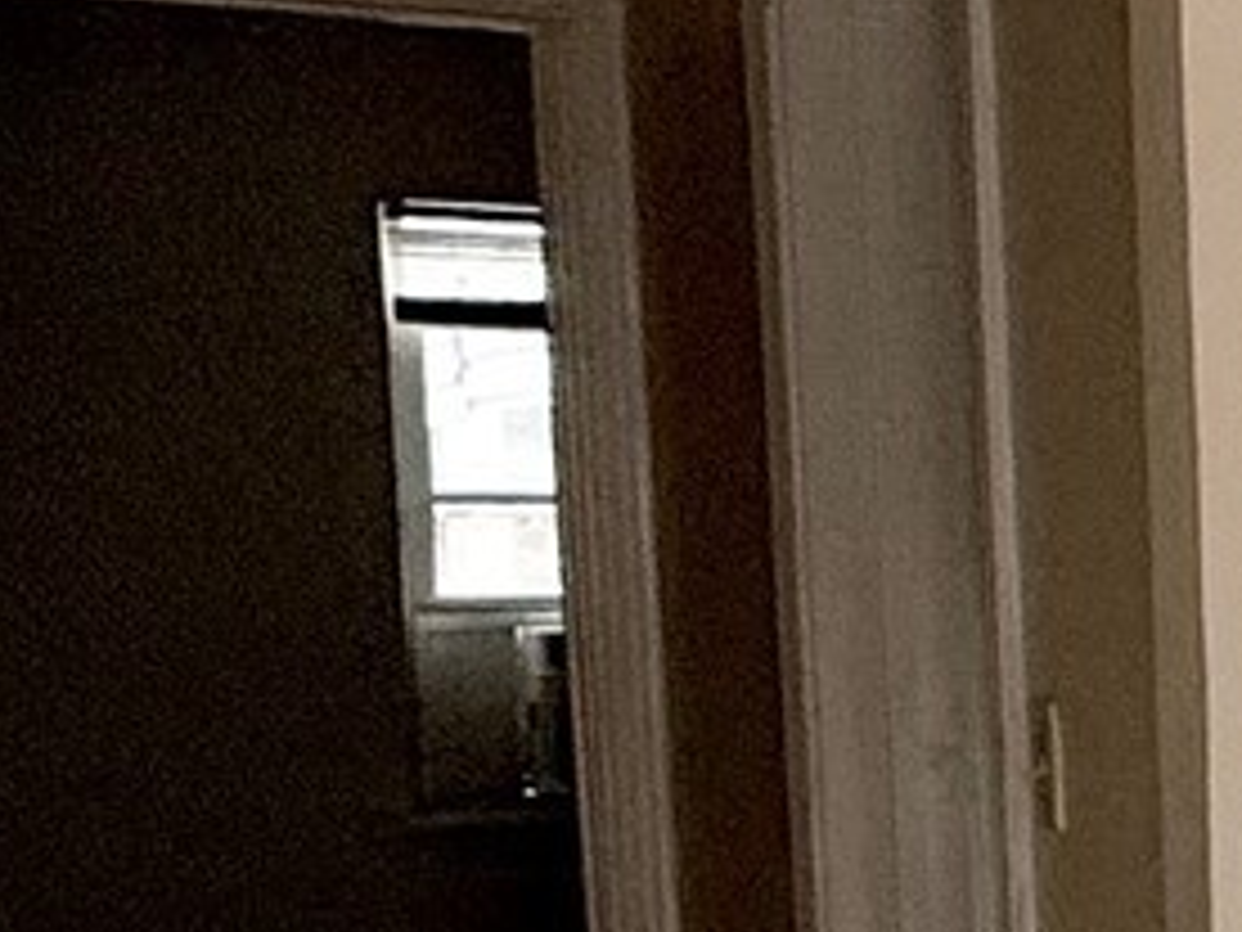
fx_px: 3731
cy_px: 747
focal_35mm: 104
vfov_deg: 14.2
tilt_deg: -2.8
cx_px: 4262
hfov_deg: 9.8
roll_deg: +0.0
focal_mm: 2.22
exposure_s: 1/99
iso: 64
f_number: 2.2
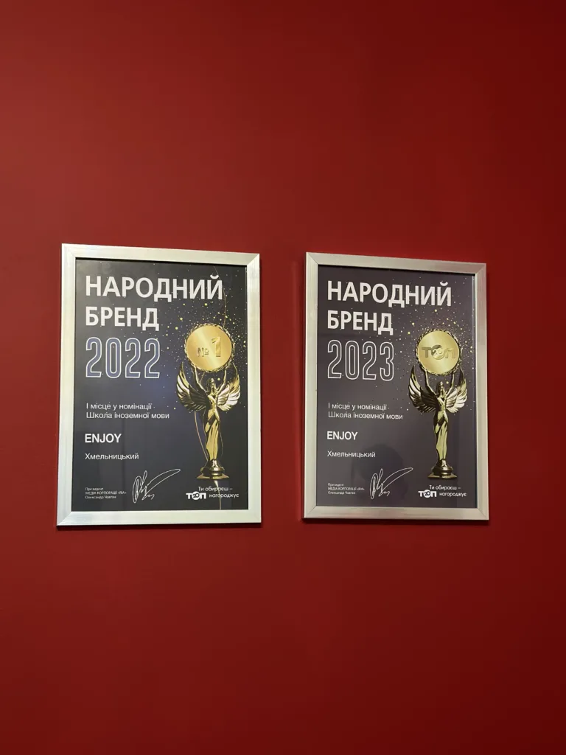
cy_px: 378
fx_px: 1046
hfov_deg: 30.3
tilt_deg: +8.7
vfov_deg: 39.7
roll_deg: +0.3
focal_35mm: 48
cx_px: 283
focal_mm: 6.86
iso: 200
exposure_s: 1/50
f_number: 1.78
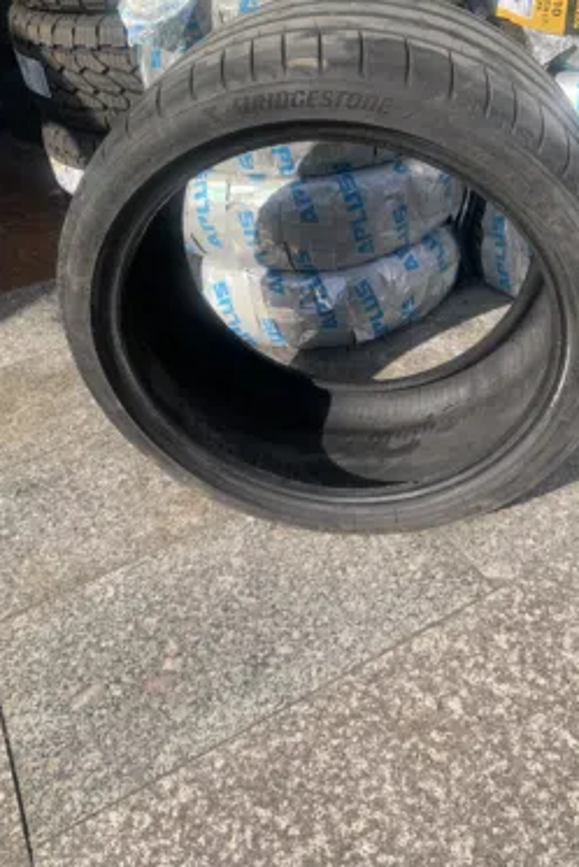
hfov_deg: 45.0
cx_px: 305
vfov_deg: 63.6
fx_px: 699
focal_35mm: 29
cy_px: 407
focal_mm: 4.25
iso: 25
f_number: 1.8
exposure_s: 1/1314
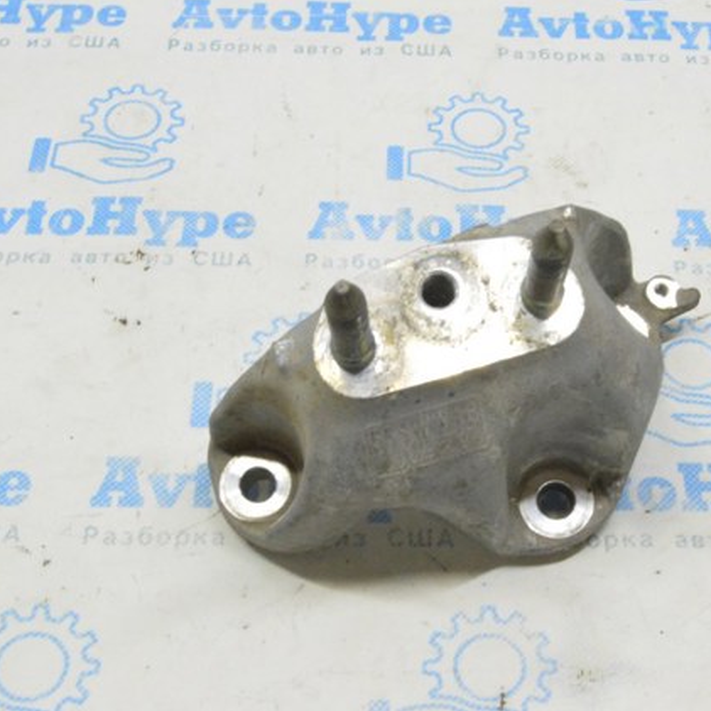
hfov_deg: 29.3
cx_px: 481
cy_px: 354
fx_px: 1348
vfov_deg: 29.6
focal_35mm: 58
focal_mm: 30
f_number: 20
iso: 6400
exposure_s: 1/15
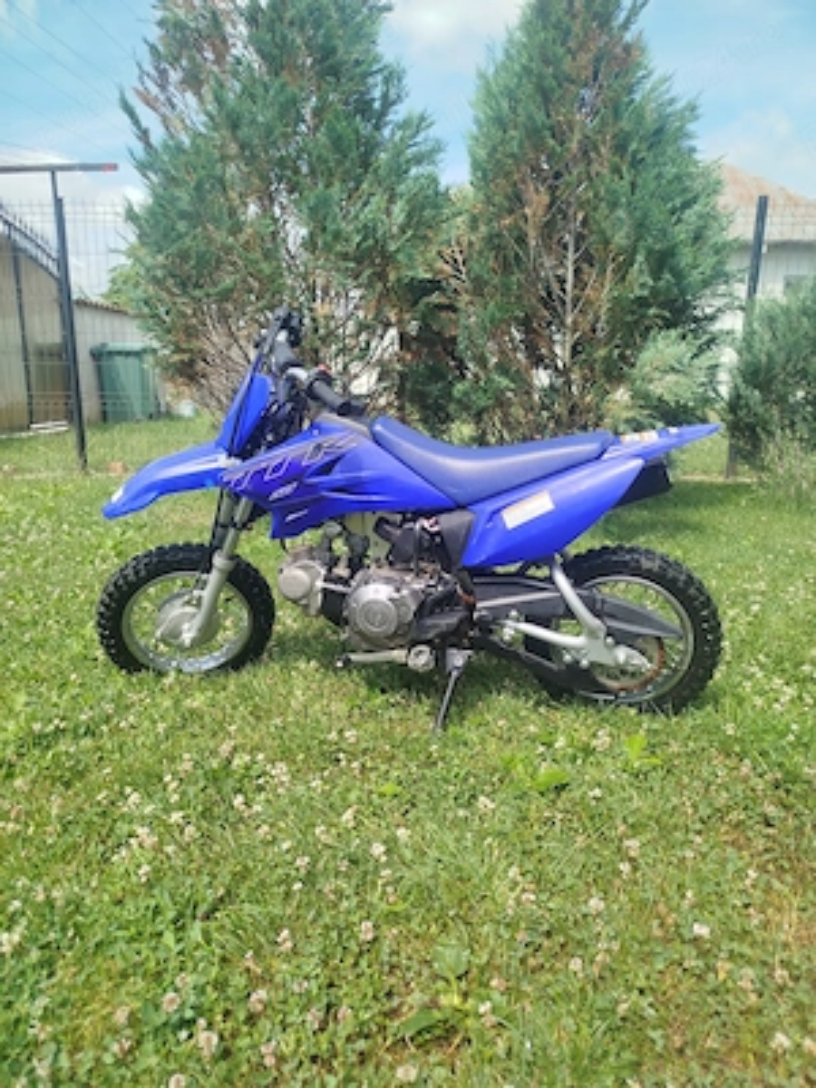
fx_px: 754
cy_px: 544
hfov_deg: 56.8
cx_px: 408
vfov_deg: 71.6
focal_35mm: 24
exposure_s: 1/643
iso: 50
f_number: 1.7
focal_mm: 5.31
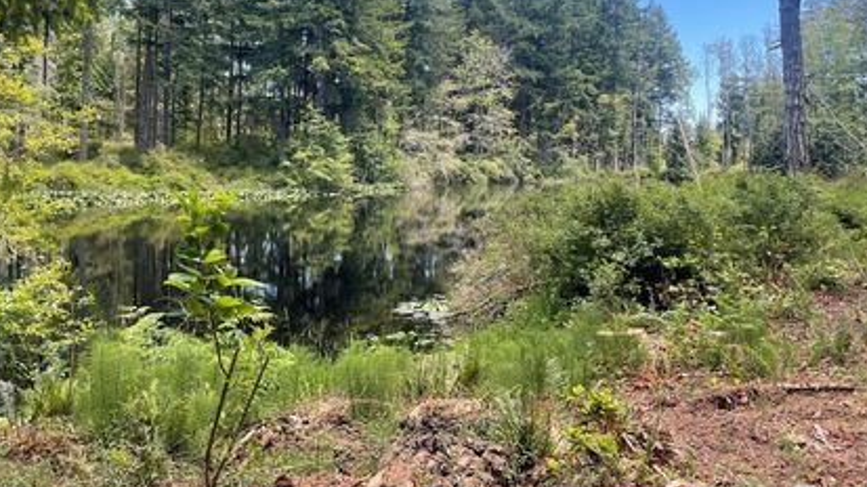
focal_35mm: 33
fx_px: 758
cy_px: 133
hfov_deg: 59.5
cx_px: 432
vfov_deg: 35.0
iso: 32
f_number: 1.6
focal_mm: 5.1
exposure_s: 1/421
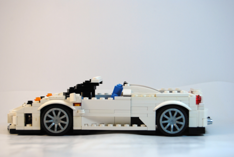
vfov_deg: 16.6
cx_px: 117
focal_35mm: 82
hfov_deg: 24.6
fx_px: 537
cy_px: 78
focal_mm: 55
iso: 100
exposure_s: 1/125
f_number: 5.6
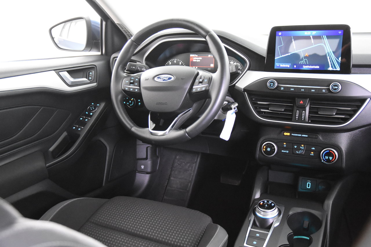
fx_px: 371
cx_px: 186
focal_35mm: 36
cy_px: 124
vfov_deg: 36.9
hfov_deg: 53.1
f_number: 3
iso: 7200
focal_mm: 24
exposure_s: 1/40
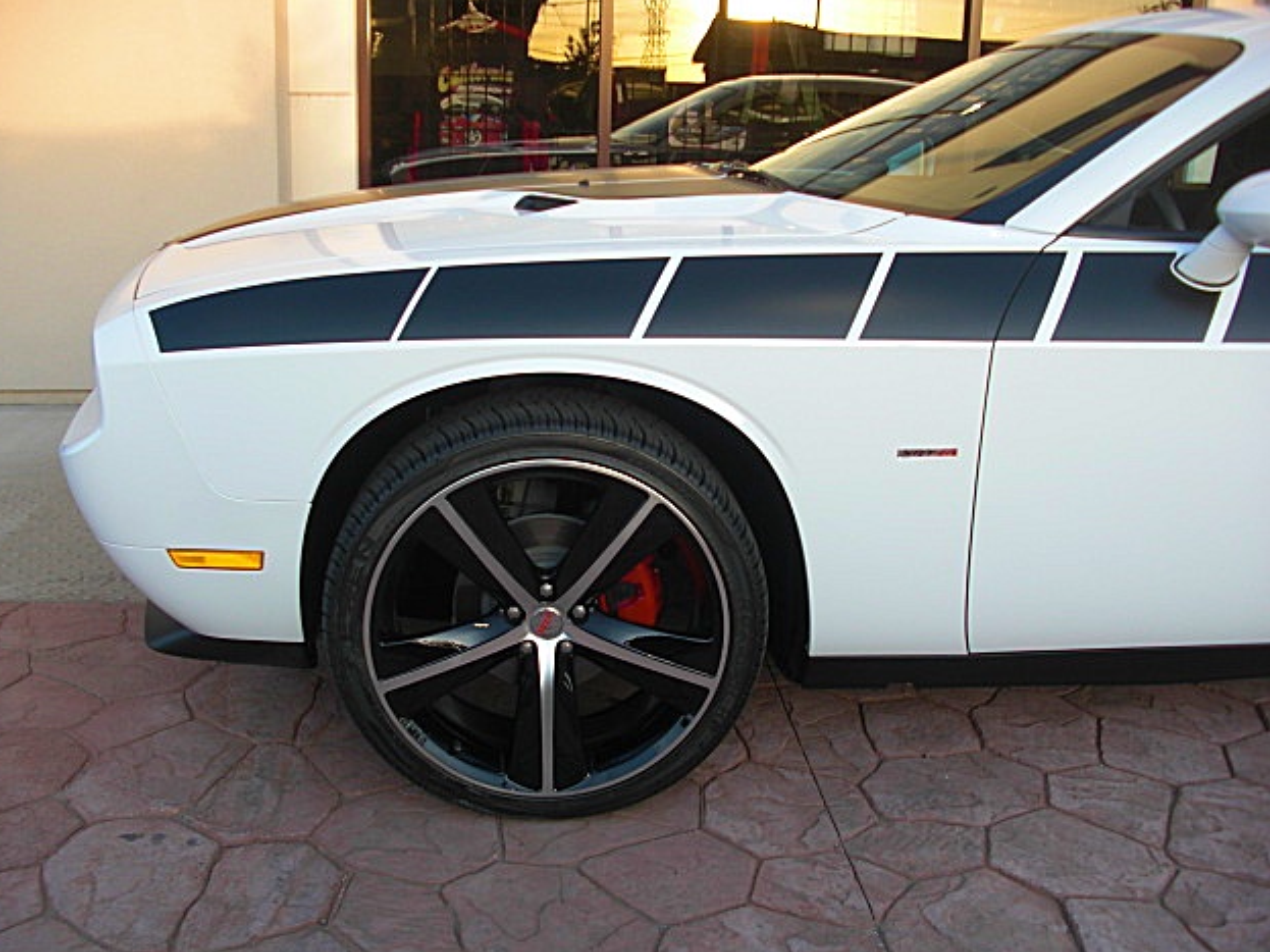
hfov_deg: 50.1
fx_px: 1357
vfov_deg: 38.7
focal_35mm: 37
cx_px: 622
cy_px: 469
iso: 50
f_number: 2.8
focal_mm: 6.3
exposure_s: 1/80
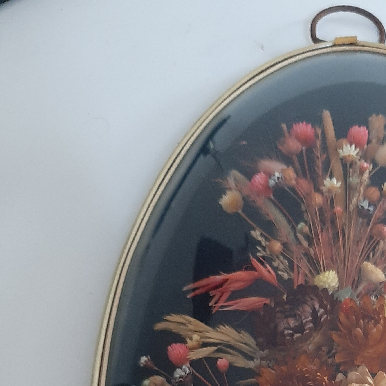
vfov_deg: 28.8
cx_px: 335
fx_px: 681
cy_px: 421
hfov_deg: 30.5
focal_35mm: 54
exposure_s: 1/33
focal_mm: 3.93
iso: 200
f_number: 1.7
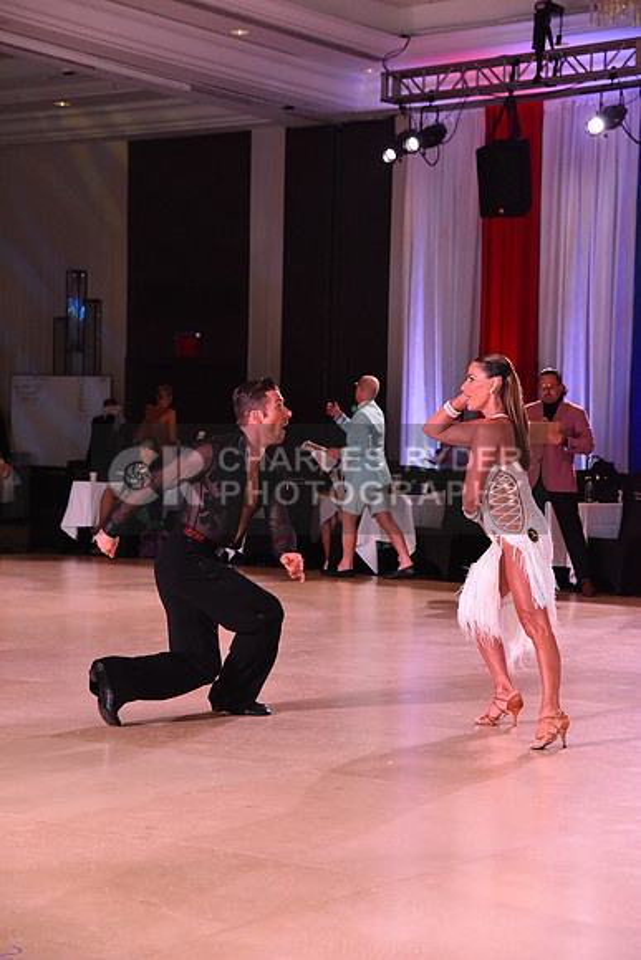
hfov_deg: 18.2
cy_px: 480
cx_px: 320
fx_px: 2002
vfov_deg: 27.0
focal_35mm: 75
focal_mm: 75
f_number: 5.6
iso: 2500
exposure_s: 1/320
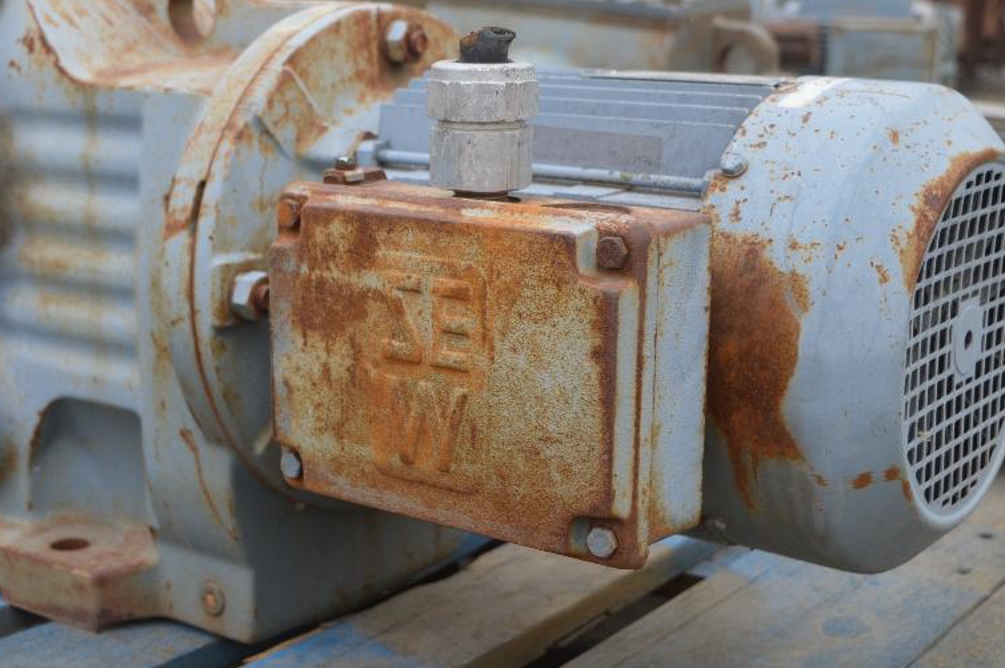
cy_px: 390
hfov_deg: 32.5
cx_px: 392
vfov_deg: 22.0
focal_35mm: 62
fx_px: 1720
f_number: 5.6
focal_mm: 31
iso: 160
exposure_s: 1/125
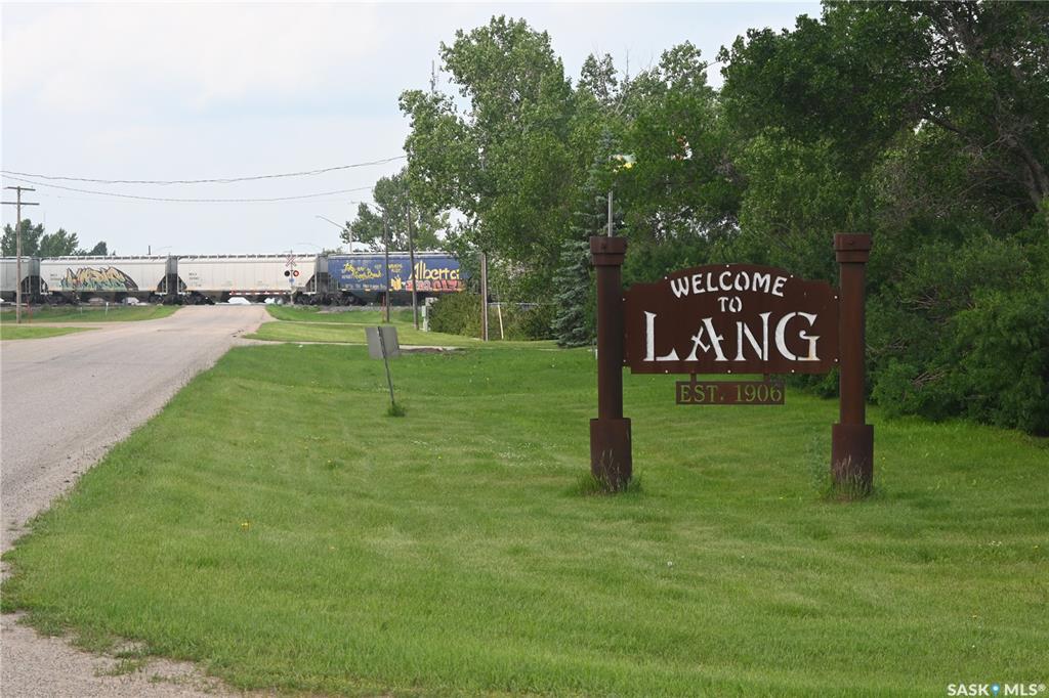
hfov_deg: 27.0
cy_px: 349
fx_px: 2185
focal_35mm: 75
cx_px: 524
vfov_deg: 18.2
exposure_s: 1/320
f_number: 6.3
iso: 100
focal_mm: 50
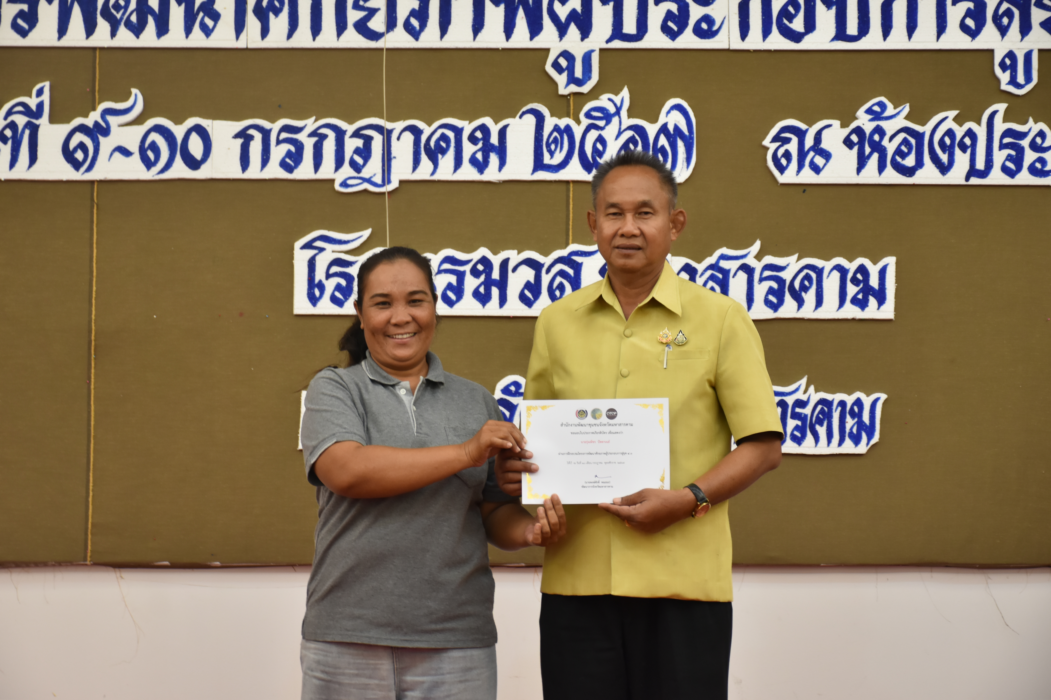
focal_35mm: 93
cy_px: 350
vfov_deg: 14.7
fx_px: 2715
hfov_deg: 21.9
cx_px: 526
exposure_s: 1/20
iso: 800
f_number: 5
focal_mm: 62
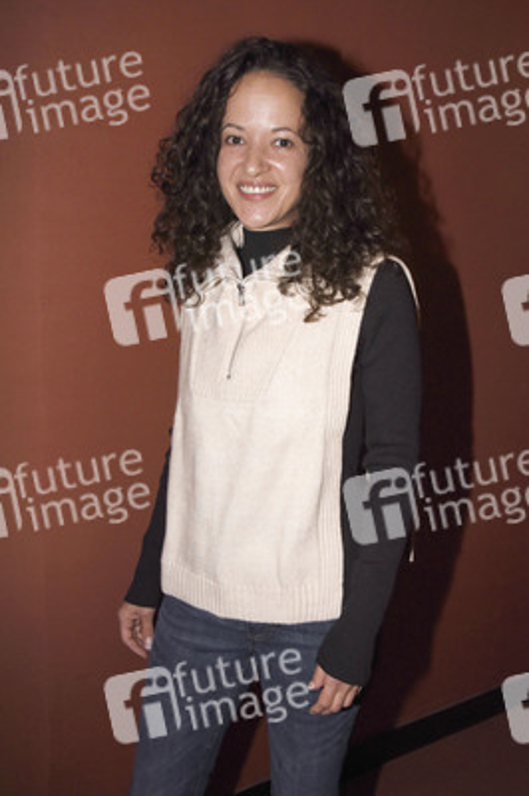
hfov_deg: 38.8
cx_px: 264
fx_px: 751
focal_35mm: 34
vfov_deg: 55.8
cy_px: 398
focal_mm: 34
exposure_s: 1/125
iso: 2000
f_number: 6.3
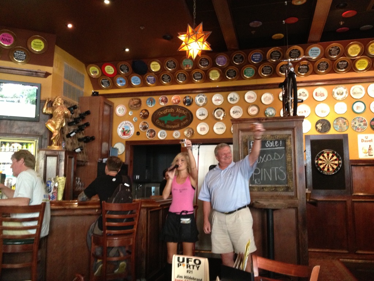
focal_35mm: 35
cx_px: 187
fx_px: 378
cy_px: 140
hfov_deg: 52.6
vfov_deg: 40.7
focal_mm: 4.28
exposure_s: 1/15
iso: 400
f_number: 2.4
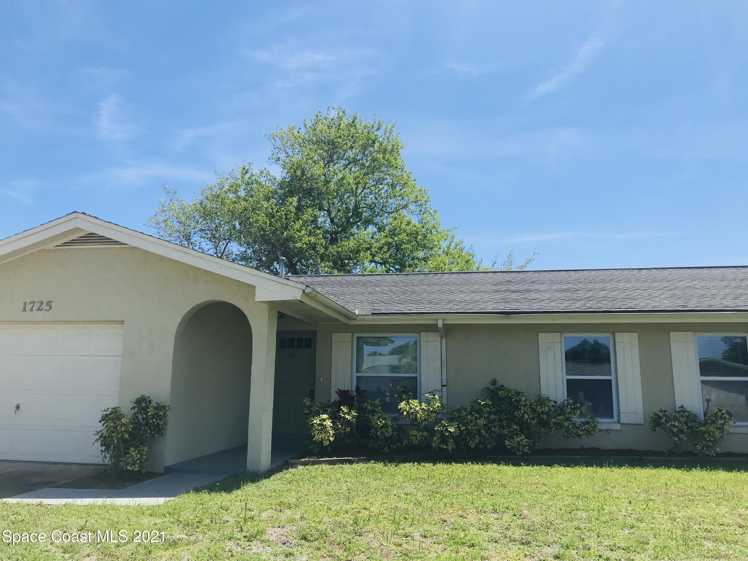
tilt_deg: +10.7
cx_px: 374
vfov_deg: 49.7
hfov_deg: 63.4
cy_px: 280
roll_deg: -0.6
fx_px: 605
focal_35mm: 28
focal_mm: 3.99
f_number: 1.8
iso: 20
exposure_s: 1/2398
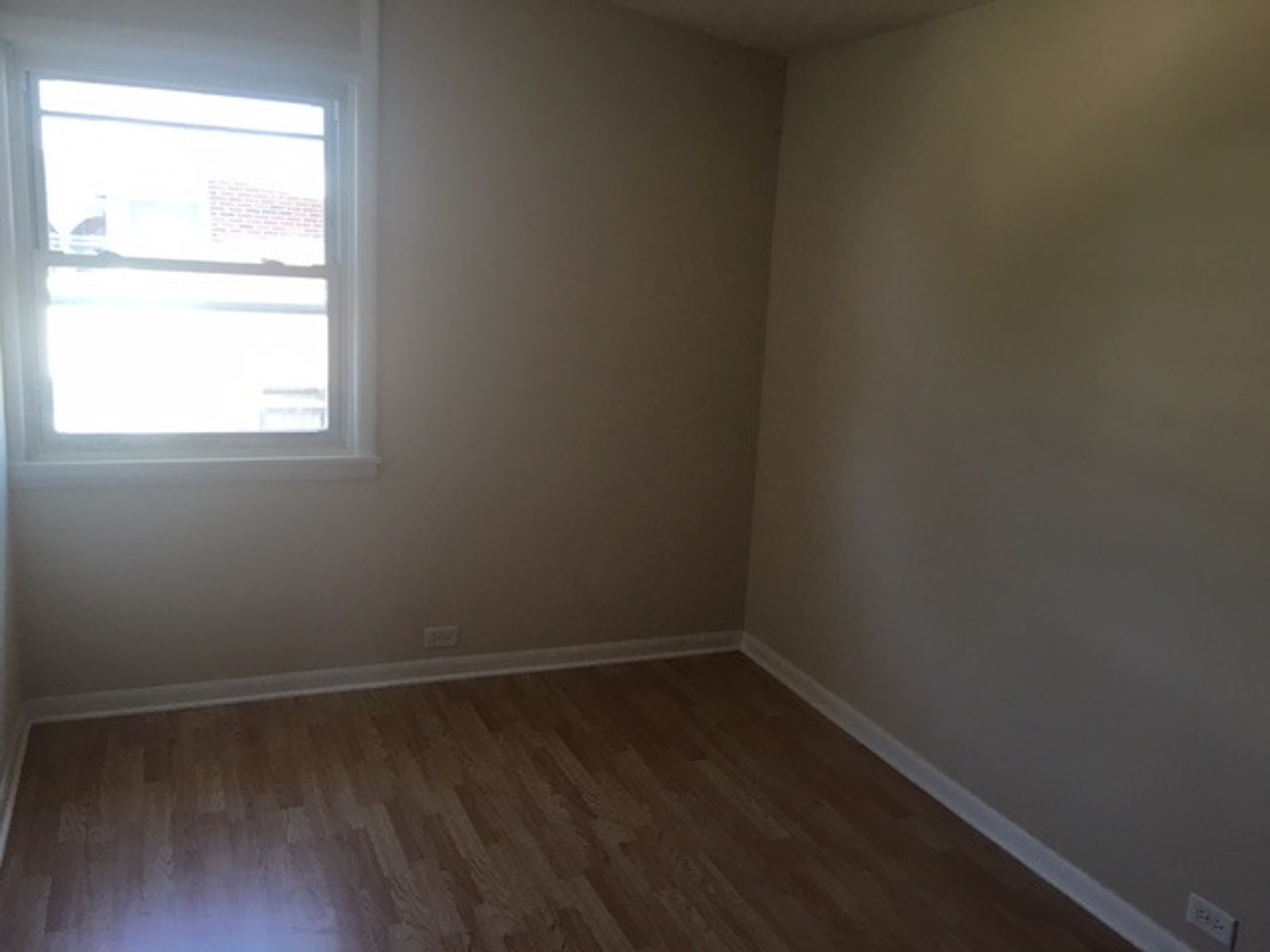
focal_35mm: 29
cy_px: 476
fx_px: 1064
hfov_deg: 61.7
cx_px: 635
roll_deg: -3.6
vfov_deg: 48.2
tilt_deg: -10.0
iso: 25
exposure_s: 1/30
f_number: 2.2
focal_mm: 4.15
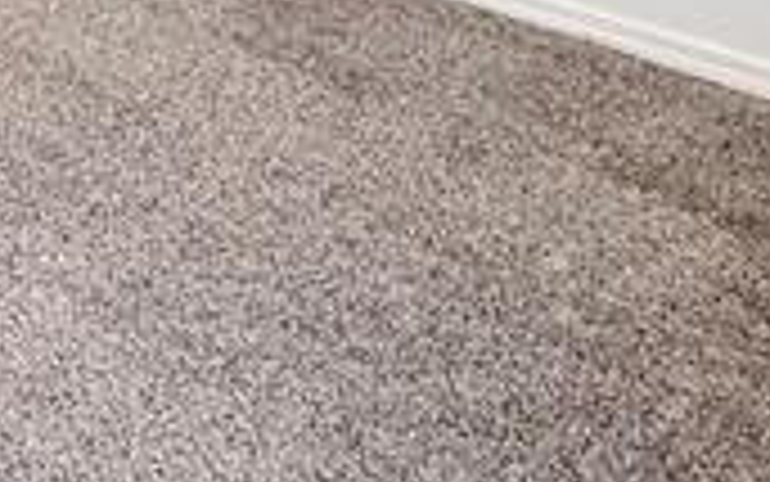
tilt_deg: -4.4
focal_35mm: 89
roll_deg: +1.5
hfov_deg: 23.1
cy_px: -671
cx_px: 189
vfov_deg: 11.9
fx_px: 1868
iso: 200
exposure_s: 1/120
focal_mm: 2.22
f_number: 2.2
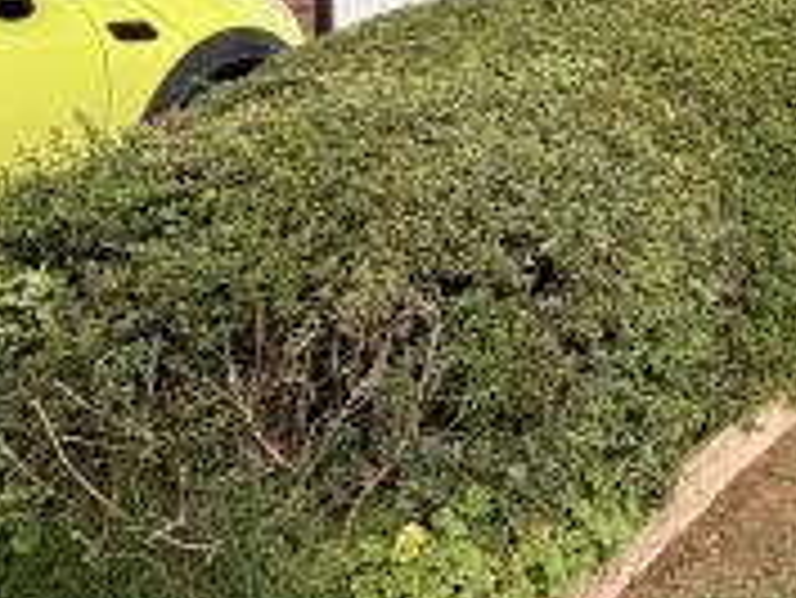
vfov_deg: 17.2
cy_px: -162
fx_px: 1864
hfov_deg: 21.6
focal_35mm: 81
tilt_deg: -5.3
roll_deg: +0.5
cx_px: 1057
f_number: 2.2
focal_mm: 2.22
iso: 40
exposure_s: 1/506
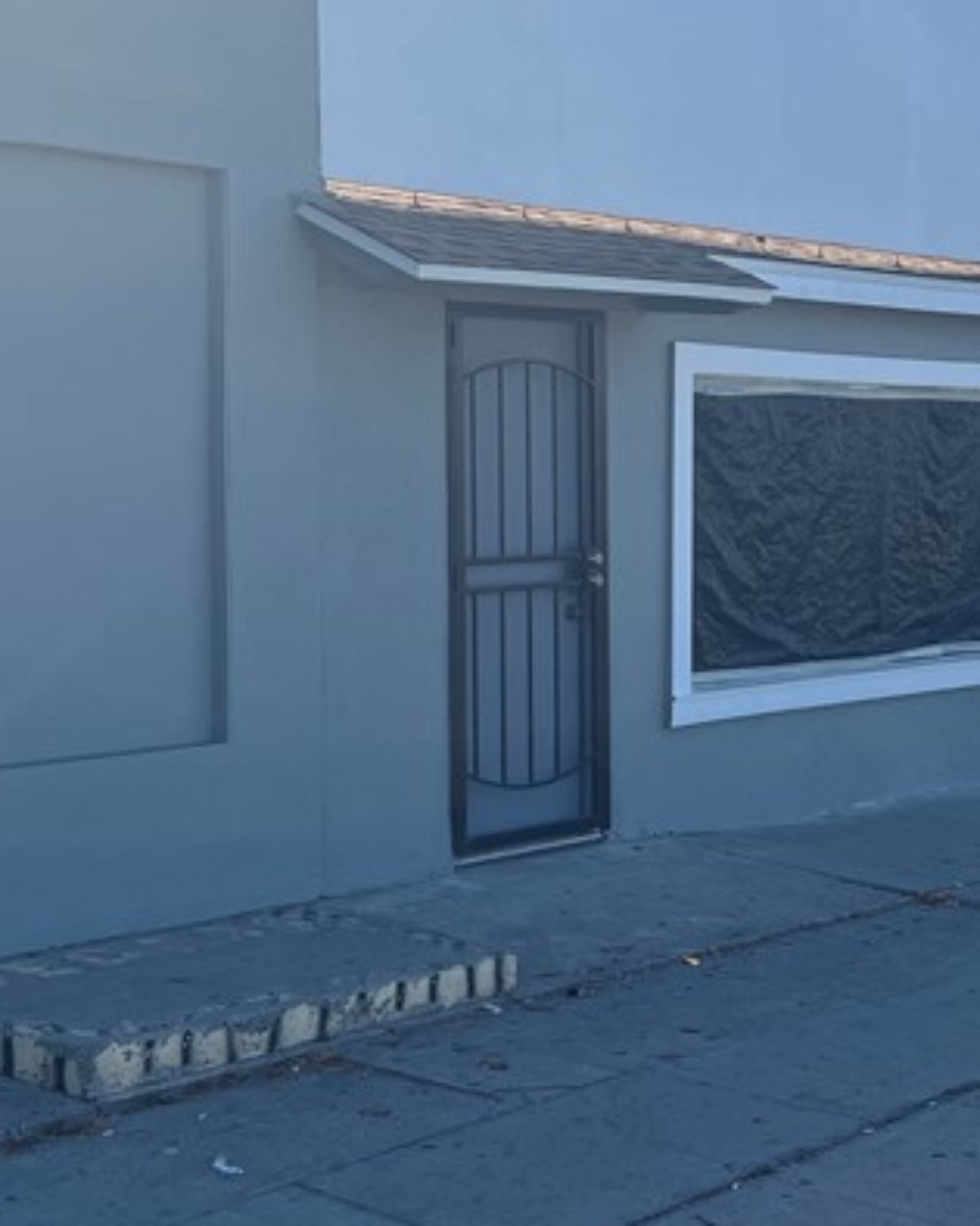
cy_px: 467
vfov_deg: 28.6
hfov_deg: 23.0
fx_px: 2394
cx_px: 700
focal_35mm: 66
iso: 50
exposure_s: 1/2994
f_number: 1.5
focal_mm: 5.7
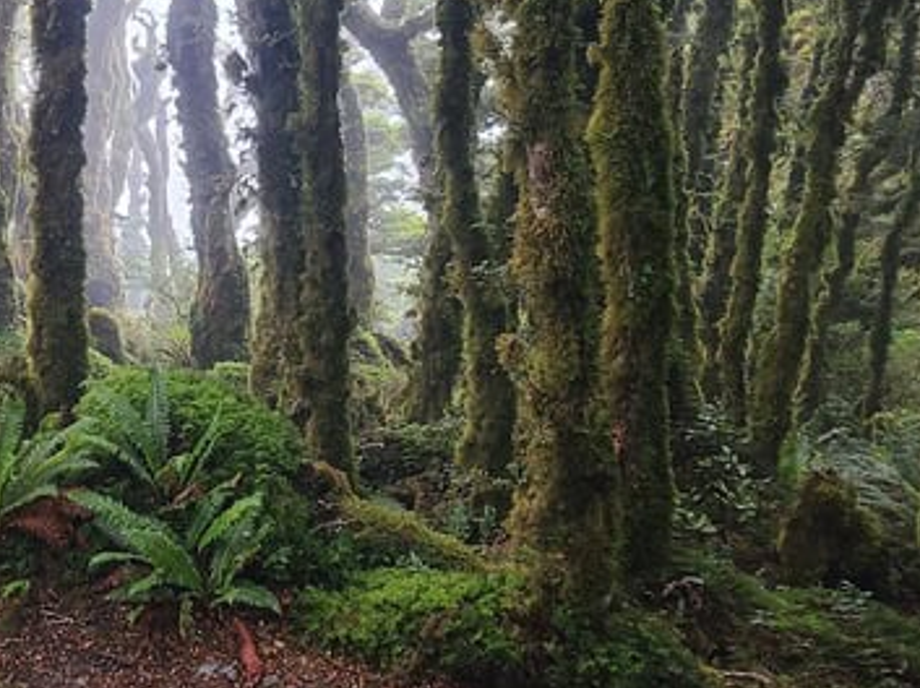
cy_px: 162
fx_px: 1566
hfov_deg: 29.9
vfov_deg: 24.5
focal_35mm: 59
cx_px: -57
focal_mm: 5.4
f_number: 1.8
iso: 80
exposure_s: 1/60
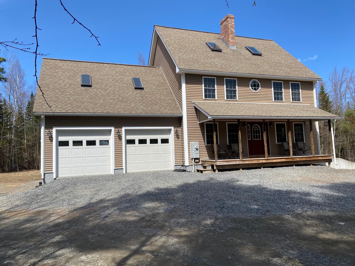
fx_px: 267
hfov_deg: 67.3
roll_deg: +2.8
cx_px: 178
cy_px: 133
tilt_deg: +2.2
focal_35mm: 26
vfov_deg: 53.1
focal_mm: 4.25
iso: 32
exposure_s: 1/2315
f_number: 1.8
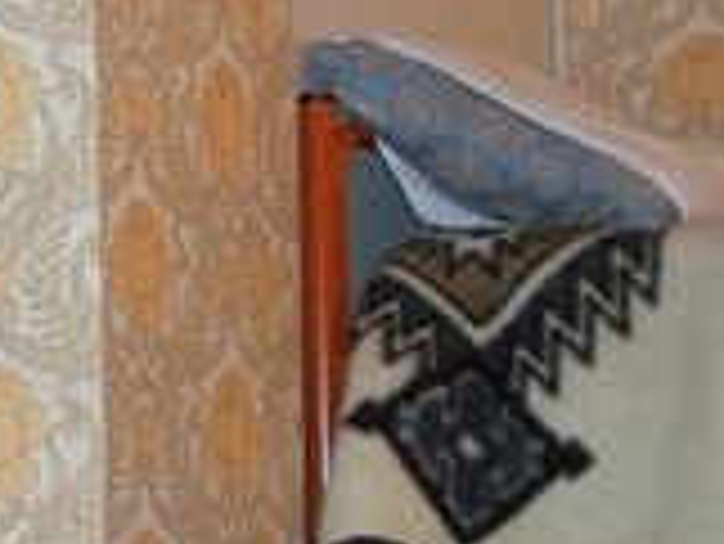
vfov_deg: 10.4
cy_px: 351
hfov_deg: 12.8
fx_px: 2993
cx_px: -463
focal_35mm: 143
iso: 400
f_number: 3.5
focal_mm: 6.3
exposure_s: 1/8
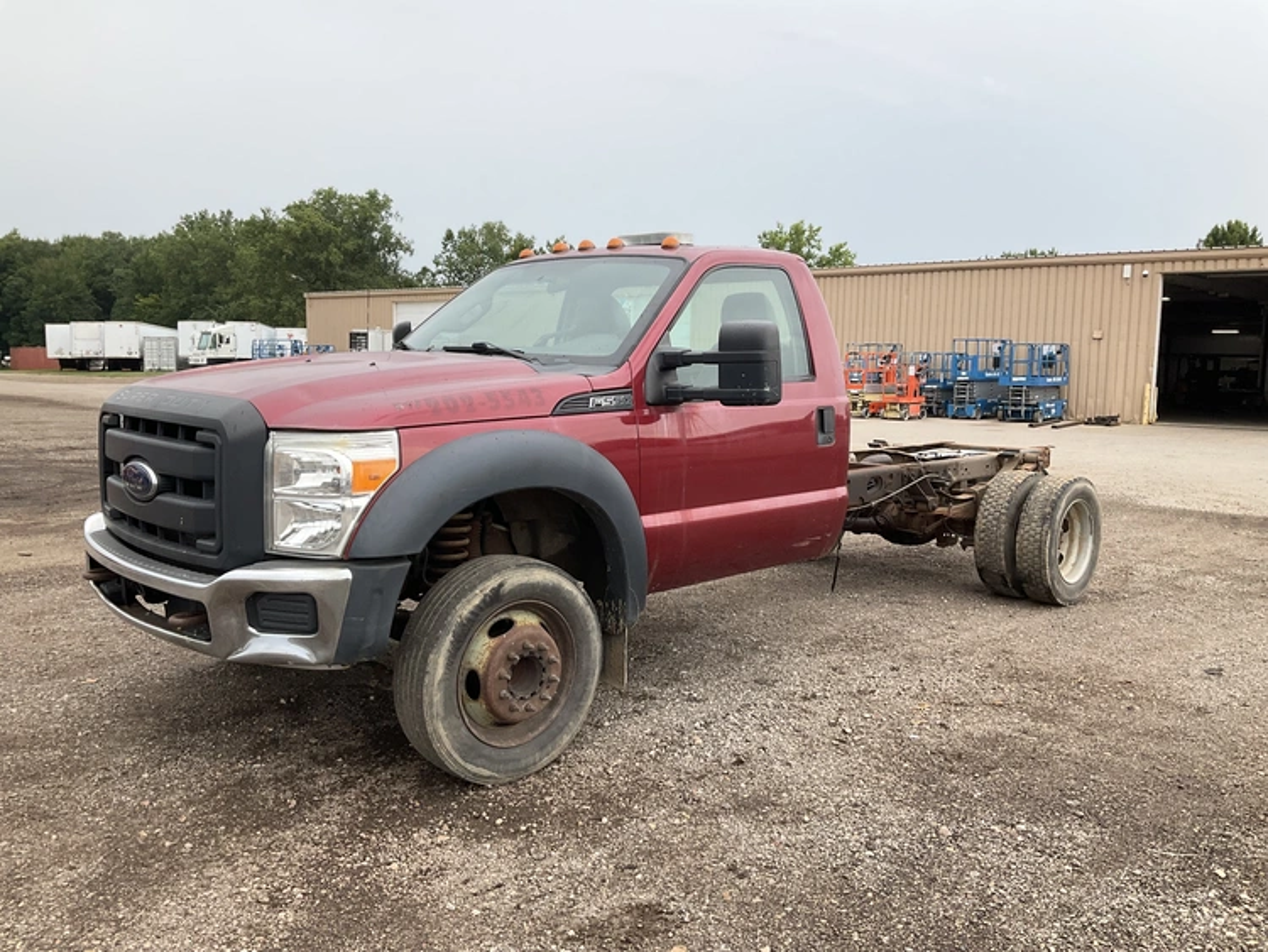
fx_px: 1063
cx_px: 634
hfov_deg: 61.6
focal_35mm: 29
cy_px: 476
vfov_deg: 48.3
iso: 25
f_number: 1.8
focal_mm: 3
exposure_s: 1/439
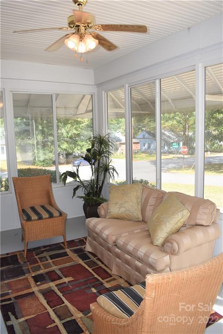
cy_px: 167
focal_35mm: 27
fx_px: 251
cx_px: 112
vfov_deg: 67.4
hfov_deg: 47.9
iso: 125
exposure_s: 1/200
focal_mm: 18
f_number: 5
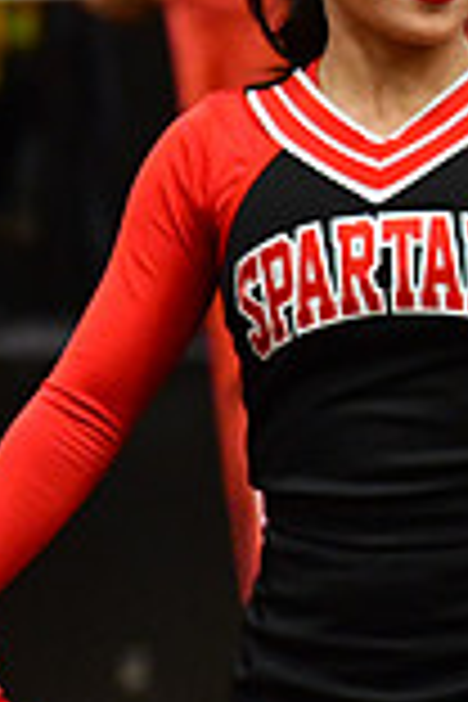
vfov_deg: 1.8
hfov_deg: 1.2
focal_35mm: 1117
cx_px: 1210
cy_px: 92
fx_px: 21780
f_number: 3.5
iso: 5000
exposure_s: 1/500
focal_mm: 200
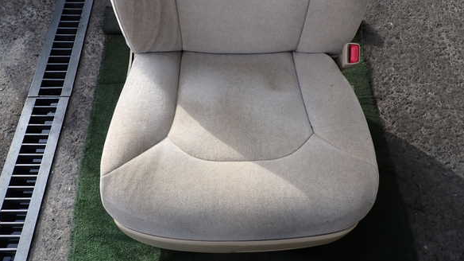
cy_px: 140
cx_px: 236
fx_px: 344
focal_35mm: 28
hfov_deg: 67.9
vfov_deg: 41.4
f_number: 2.8
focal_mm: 4.5
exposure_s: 1/640
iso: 100
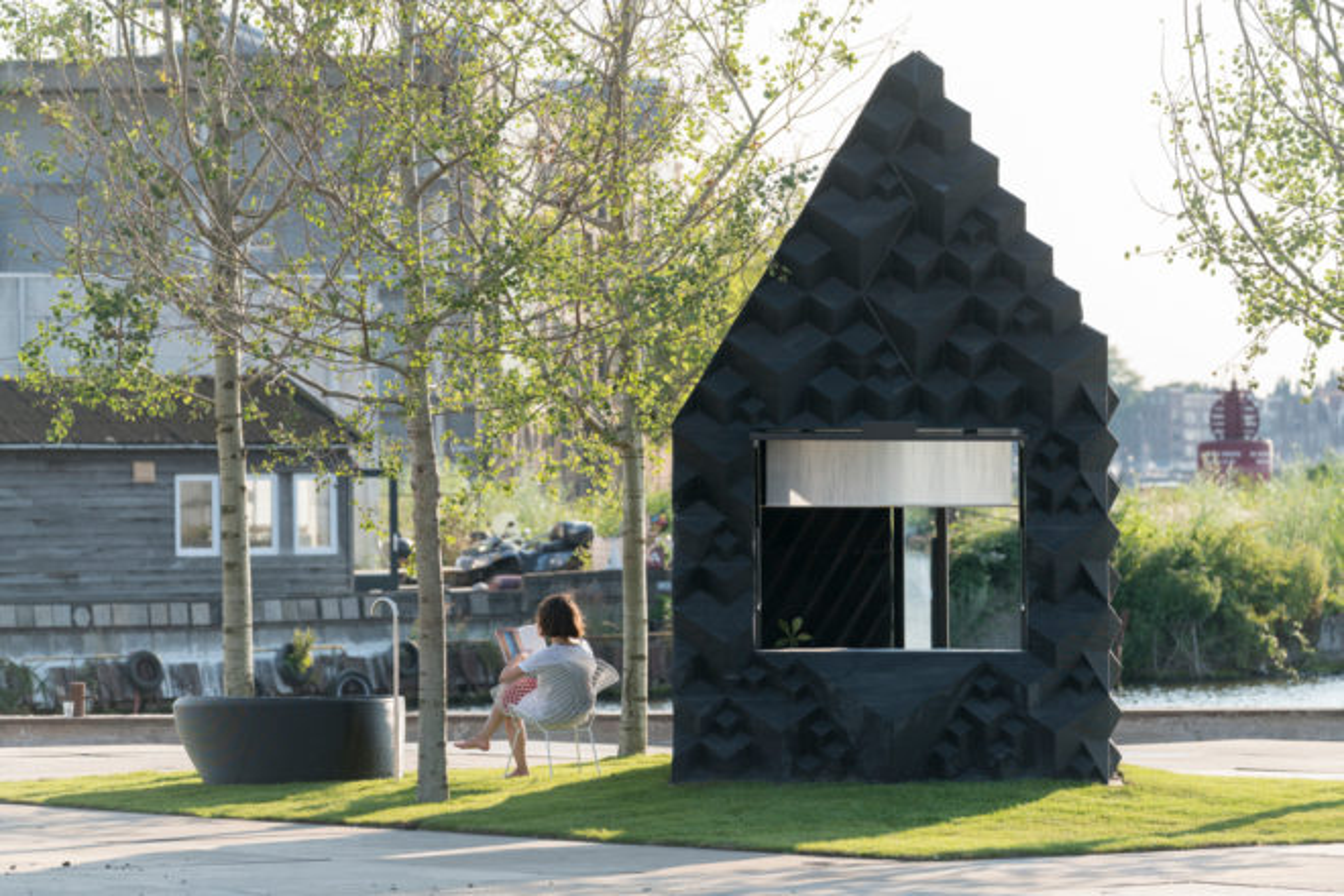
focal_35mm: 170
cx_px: 672
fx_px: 6346
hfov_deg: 12.1
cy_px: 448
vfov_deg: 8.1
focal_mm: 170
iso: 200
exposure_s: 1/400
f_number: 5
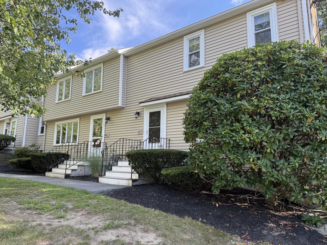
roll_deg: -0.6
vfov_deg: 56.8
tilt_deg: +9.9
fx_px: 227
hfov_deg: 71.6
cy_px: 122
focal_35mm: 24
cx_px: 164
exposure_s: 1/665
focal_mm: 6.76
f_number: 1.78
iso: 100
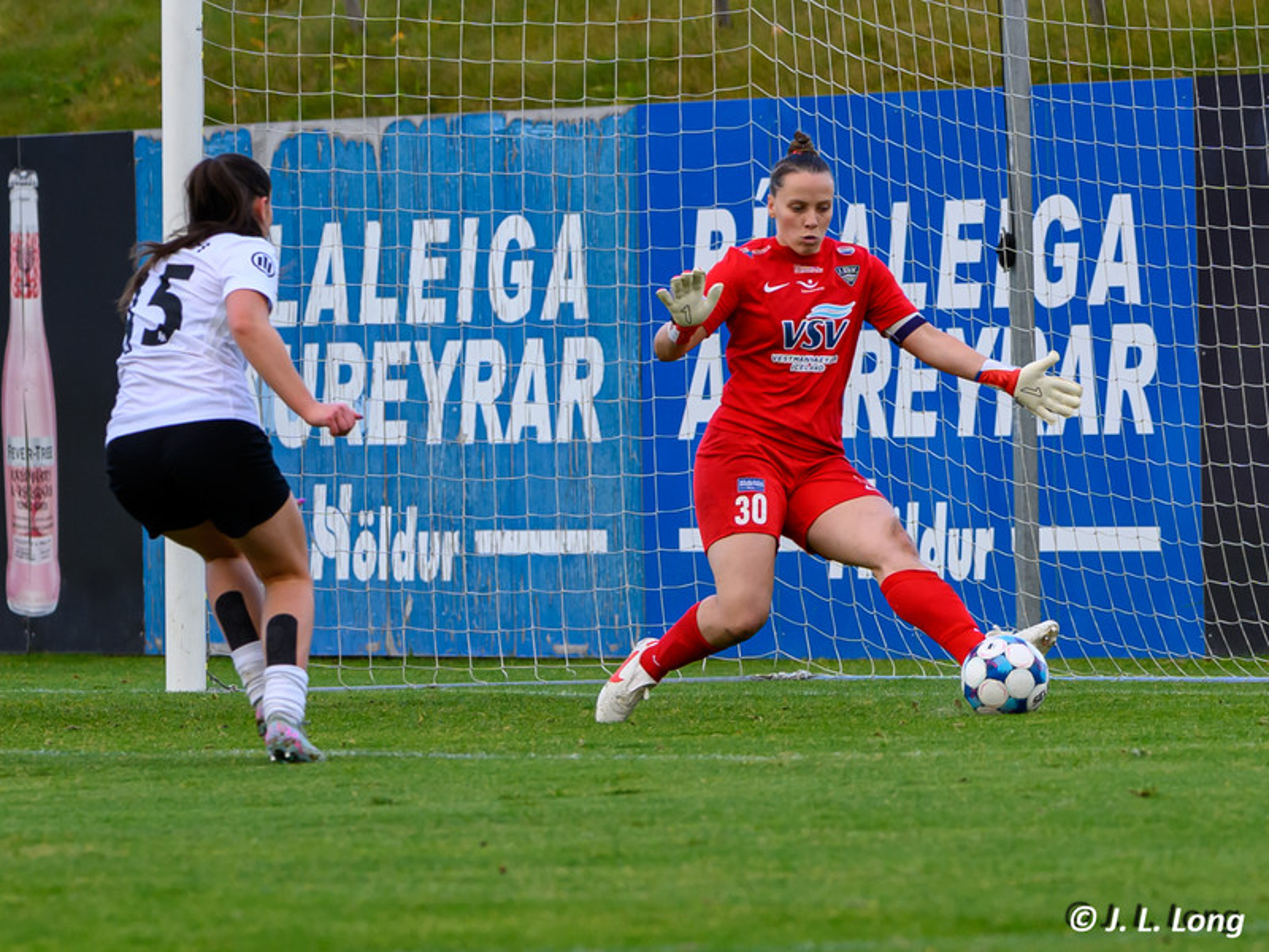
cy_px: 547
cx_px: 1147
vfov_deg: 3.2
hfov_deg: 4.3
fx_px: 17038
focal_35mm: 465
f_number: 6.3
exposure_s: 1/1000
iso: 1100
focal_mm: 210
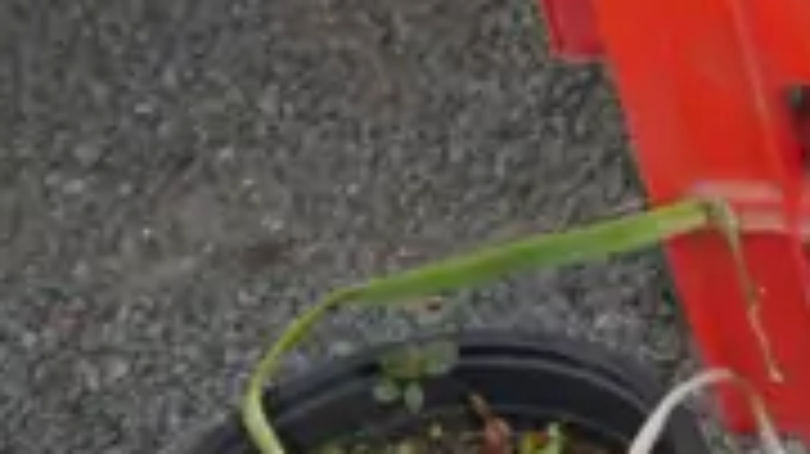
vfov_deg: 5.4
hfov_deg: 9.0
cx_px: 2061
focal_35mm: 211
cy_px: -861
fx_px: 4529
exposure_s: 1/200
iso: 200
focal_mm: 17
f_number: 4.5
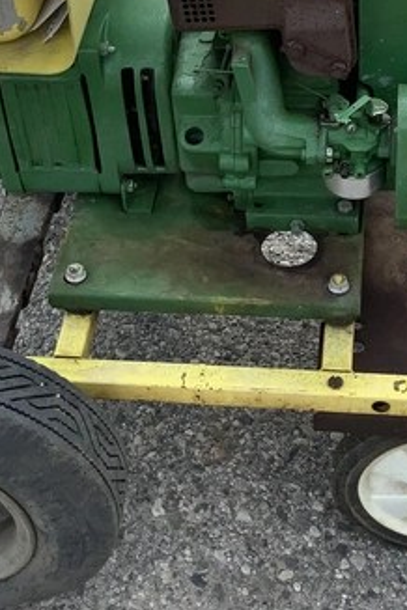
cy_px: 102
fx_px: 1255
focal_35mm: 74
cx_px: 207
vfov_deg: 26.7
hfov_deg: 18.4
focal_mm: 3.3
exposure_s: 1/242
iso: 25
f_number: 2.4
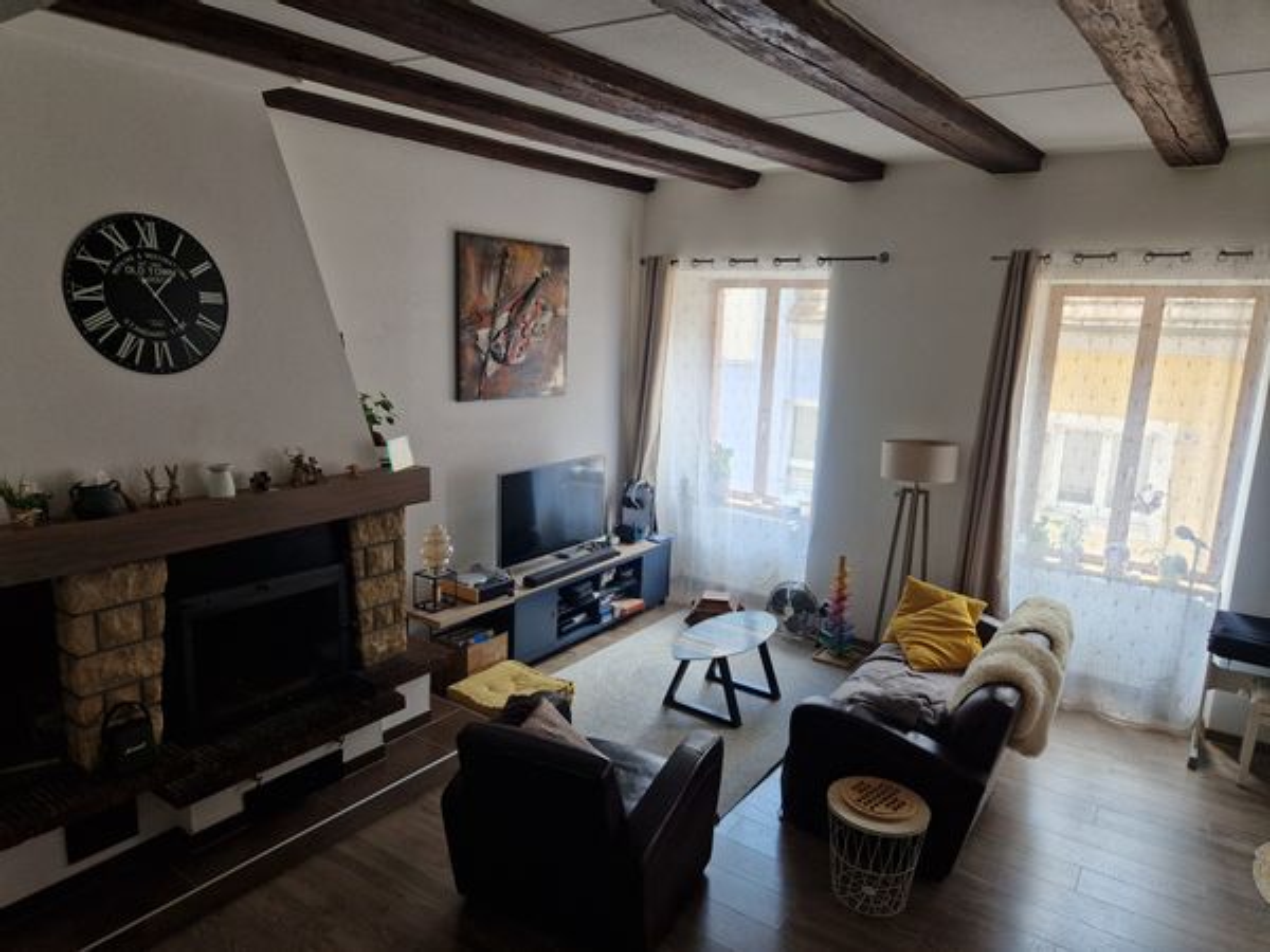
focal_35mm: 23
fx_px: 844
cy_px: 476
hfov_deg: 73.9
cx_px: 635
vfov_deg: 58.9
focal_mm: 5.4
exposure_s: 1/180
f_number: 1.8
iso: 100
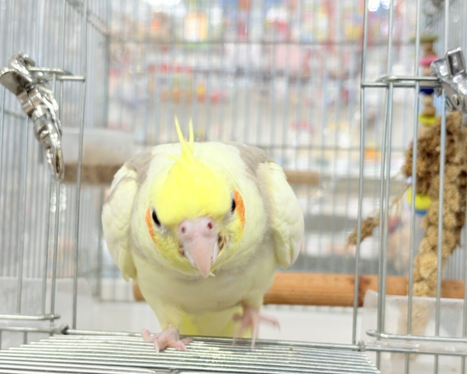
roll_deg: -2.4
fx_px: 760
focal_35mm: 55
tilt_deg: +1.9
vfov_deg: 27.6
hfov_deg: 34.1
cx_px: 219
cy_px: 187
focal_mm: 5.96
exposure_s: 1/50
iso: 50
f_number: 1.6
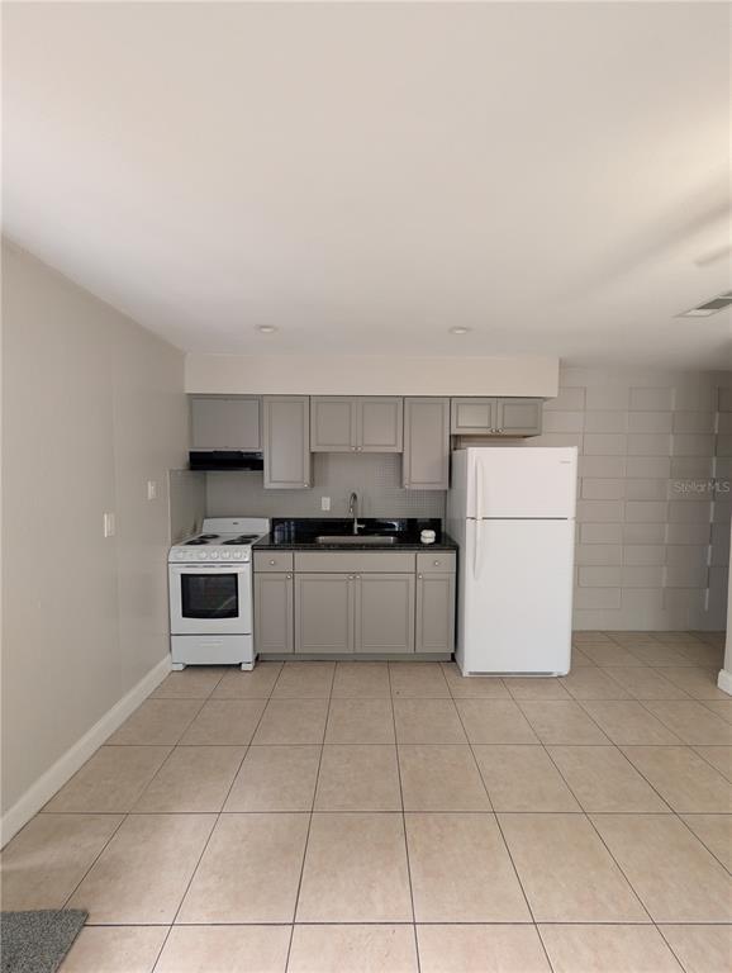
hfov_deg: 94.6
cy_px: 486
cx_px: 366
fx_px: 338
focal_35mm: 12
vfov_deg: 110.5
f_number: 1.7
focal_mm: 2.02
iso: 159
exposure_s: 1/120
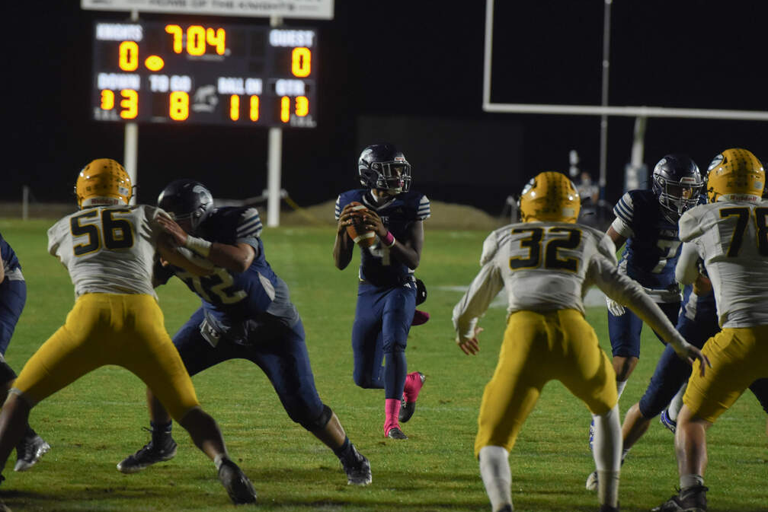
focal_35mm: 238
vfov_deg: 5.8
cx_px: 366
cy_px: 230
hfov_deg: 8.6
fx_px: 5079
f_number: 4
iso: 4000
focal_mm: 200
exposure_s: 1/400
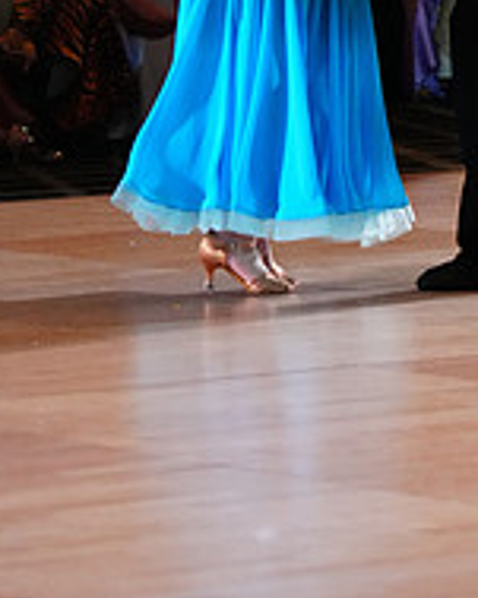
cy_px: -202
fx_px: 5345
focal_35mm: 302
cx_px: 312
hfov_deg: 5.1
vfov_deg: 6.4
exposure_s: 1/320
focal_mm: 105
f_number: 4
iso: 4000
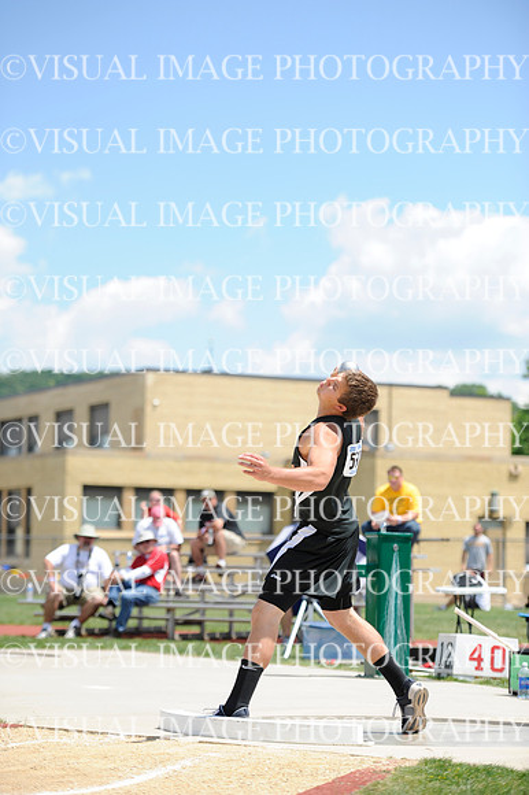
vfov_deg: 19.5
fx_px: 2317
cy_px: 398
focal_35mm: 105
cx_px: 264
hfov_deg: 13.0
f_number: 2.8
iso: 250
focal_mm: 105
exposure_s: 1/2500
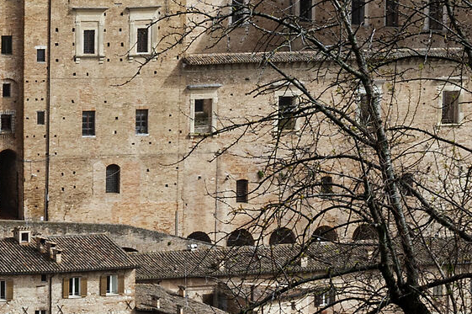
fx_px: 2803
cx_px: -254
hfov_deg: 9.3
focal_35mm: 214
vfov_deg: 6.4
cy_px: 88
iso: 400
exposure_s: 1/250
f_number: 16
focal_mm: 50
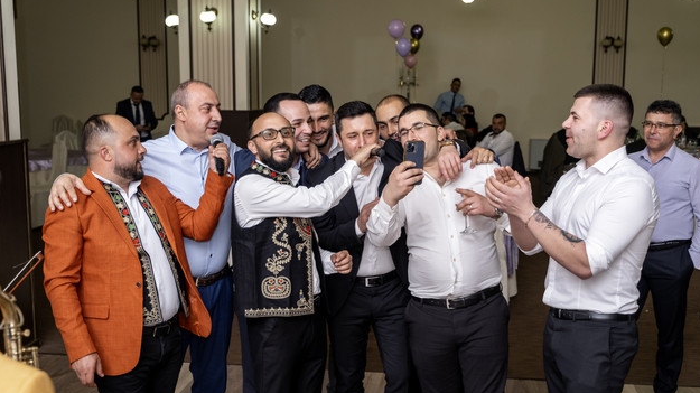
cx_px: 356
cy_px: 205
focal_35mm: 44
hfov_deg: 46.4
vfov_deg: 27.1
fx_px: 816
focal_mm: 27.4
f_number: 2.8
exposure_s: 1/160
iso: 1000
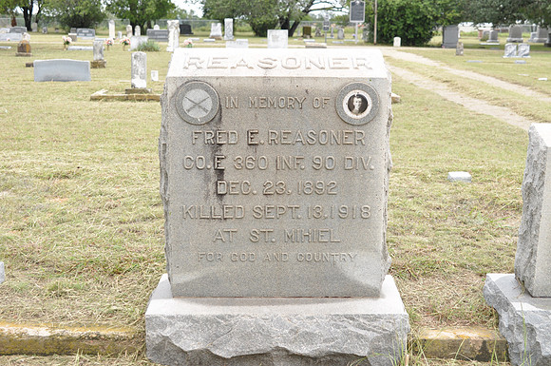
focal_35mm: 48
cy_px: 183
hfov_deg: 41.2
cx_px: 276
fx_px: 734
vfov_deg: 28.0
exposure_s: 1/250
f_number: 4.5
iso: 400
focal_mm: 32
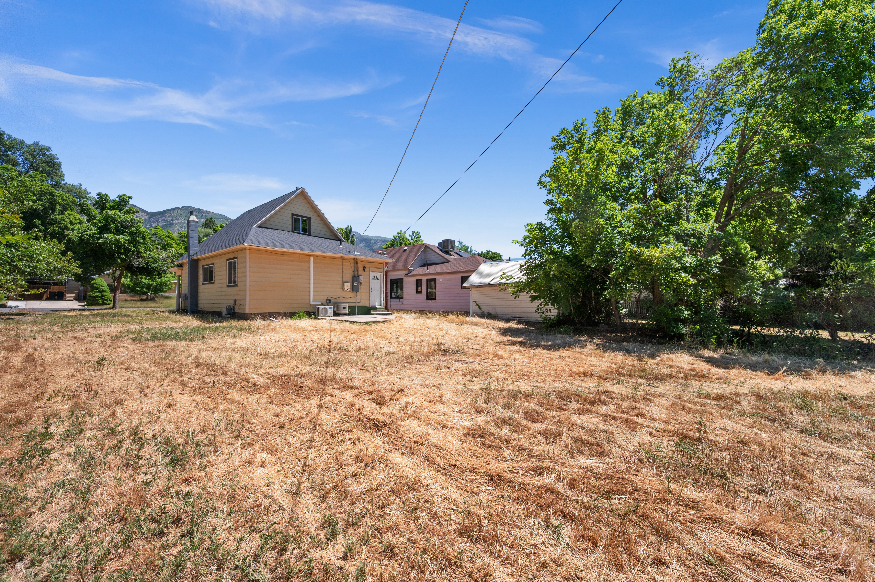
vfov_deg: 81.1
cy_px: 291
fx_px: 340
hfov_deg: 104.3
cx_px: 438
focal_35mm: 14
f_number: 7.1
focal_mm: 14
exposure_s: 1/1250
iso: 400
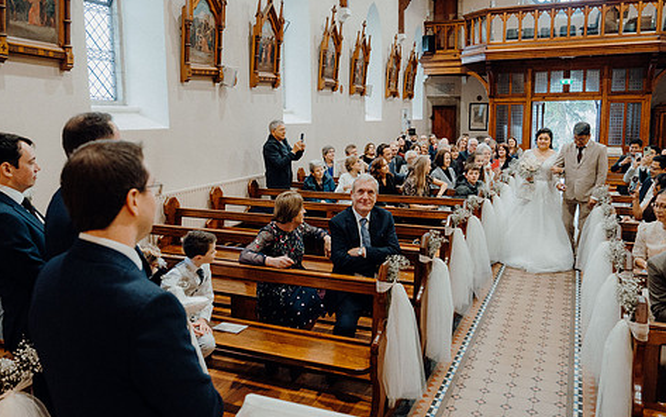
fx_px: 545
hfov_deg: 62.9
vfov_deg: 41.9
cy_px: 195
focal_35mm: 30
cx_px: 322
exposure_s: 1/160
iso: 2500
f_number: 3.5
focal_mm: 24
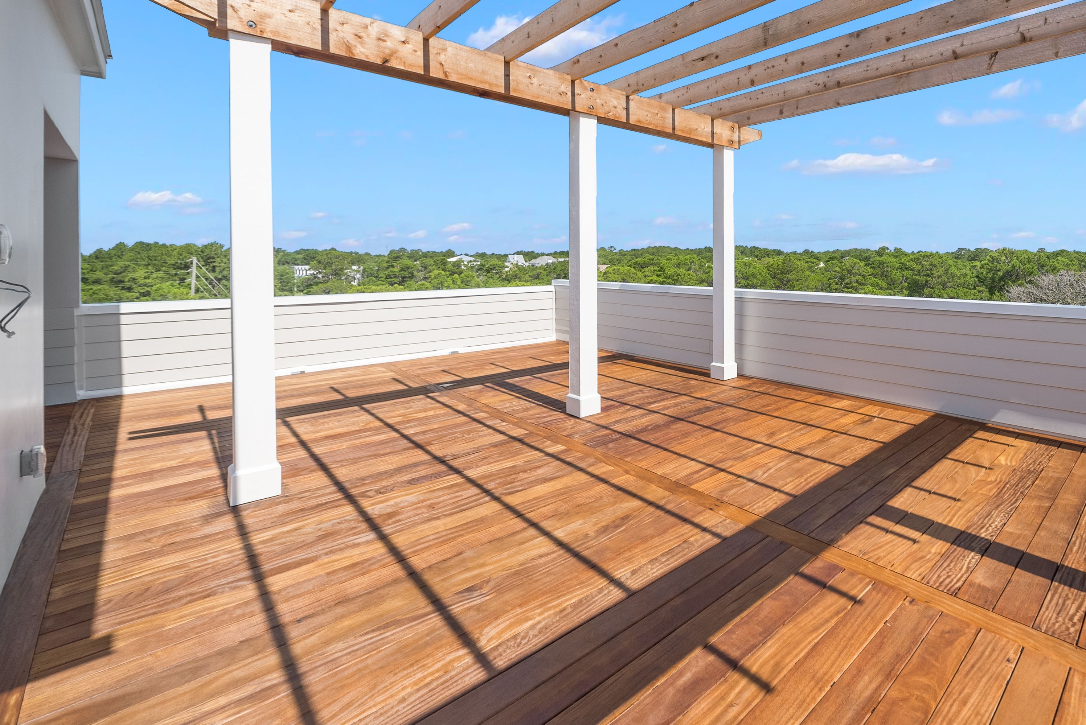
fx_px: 513
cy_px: 248
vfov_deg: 68.7
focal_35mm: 17
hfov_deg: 90.2
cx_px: 716
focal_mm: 12
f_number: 7.1
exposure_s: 1/500
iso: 160
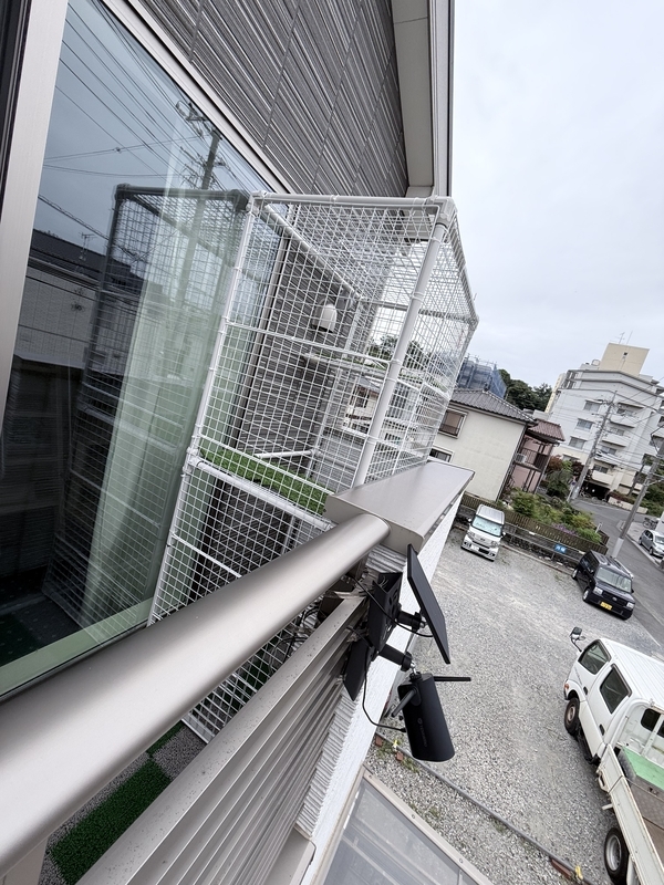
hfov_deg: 85.7
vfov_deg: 102.1
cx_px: 332
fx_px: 358
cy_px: 442
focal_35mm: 14
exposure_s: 1/413
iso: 64
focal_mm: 2.22
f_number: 2.2
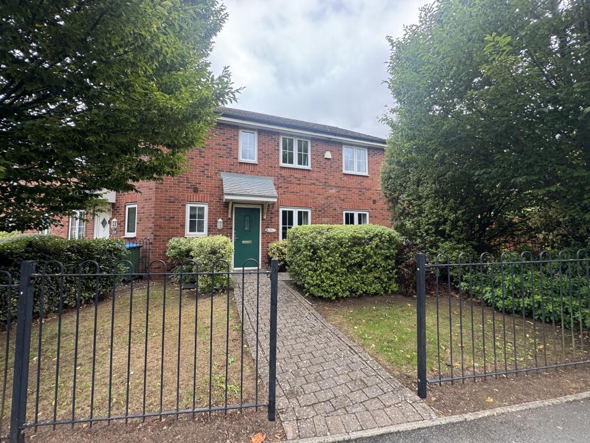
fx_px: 239
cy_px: 222
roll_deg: +0.2
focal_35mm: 14
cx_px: 295
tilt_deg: +5.0
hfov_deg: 102.1
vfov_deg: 85.7
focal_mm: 2.22
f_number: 2.2
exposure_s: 1/151
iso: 40
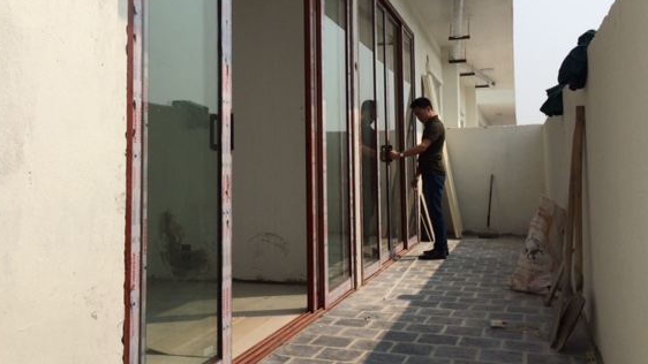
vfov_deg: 32.6
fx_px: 619
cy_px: 124
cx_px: 318
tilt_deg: +2.9
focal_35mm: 36
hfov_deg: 55.3
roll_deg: -0.8
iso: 32
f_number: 2.2
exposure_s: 1/4115
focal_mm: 4.15
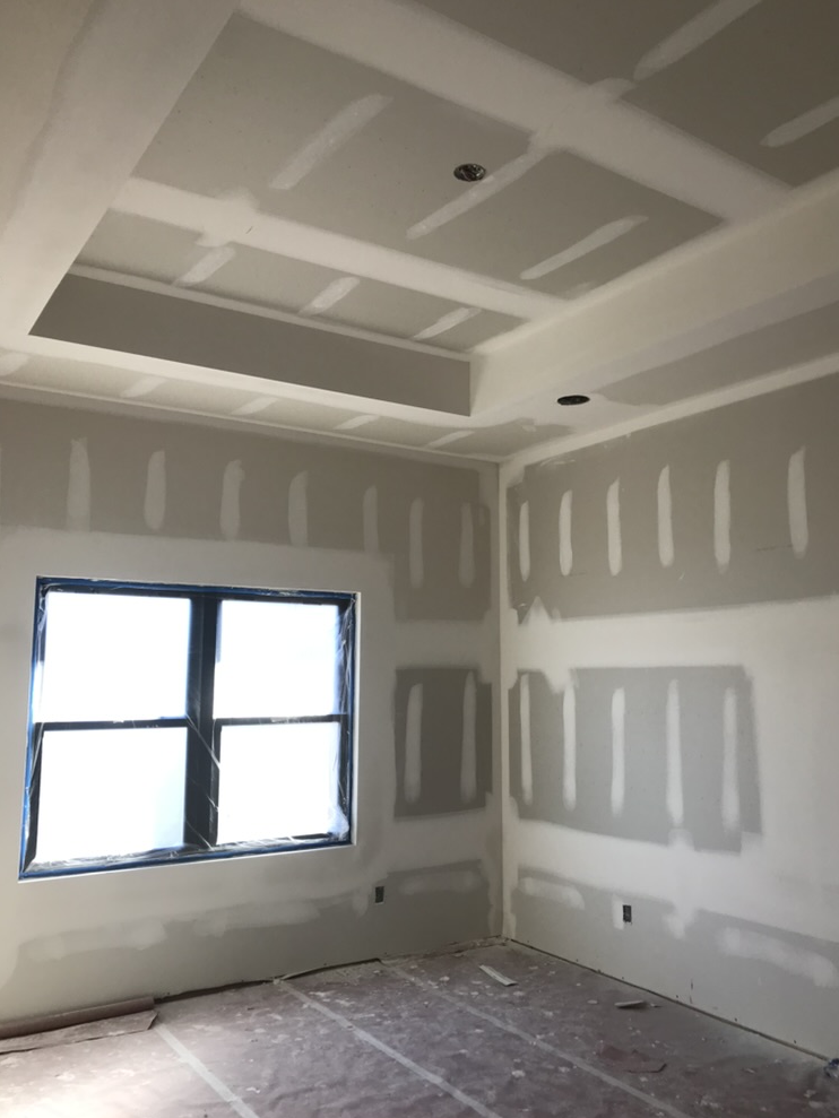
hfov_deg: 48.2
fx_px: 937
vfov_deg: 61.6
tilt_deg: +6.6
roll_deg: +0.2
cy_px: 570
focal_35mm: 29
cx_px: 432
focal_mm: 3.99
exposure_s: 1/120
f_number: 1.8
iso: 25
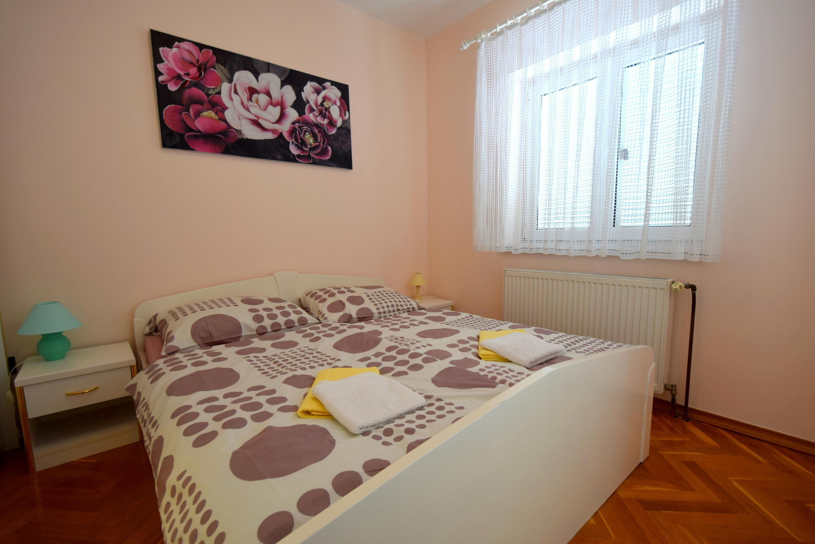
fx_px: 340
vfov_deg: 77.3
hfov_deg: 100.4
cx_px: 408
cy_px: 272
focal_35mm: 15
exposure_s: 1/80
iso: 400
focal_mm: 10
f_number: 4.5
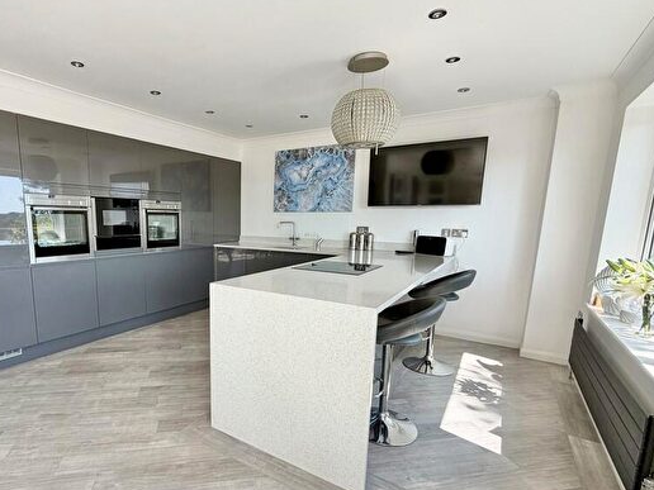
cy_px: 279
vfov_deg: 68.4
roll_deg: +0.0
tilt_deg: -8.4
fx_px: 359
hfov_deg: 83.3
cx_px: 251
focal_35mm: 19
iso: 50
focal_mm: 2.22
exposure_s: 1/121
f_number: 2.2
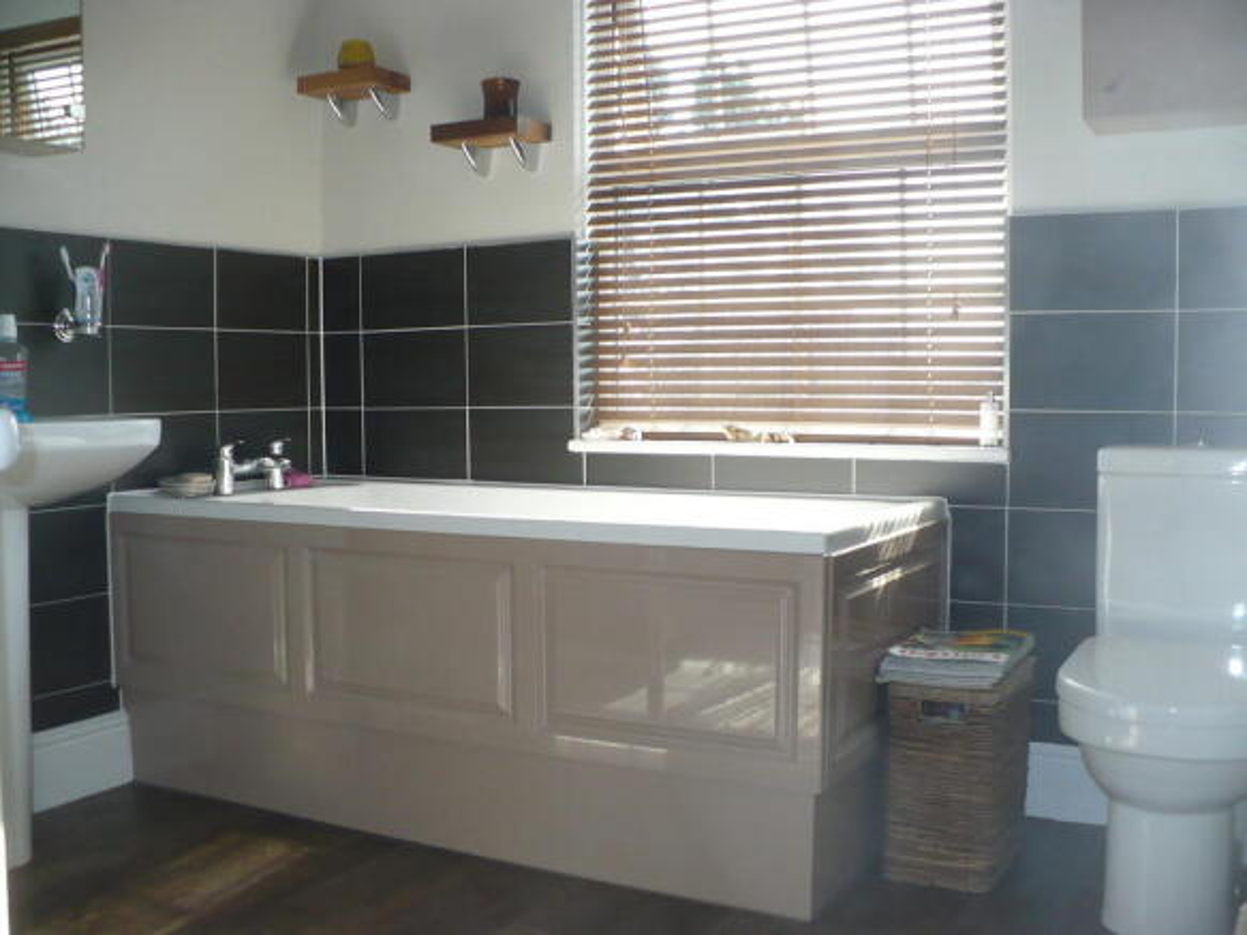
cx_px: 624
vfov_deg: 38.7
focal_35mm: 37
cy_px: 468
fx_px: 1333
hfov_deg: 50.1
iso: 200
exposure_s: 1/320
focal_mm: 6.1
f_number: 2.8
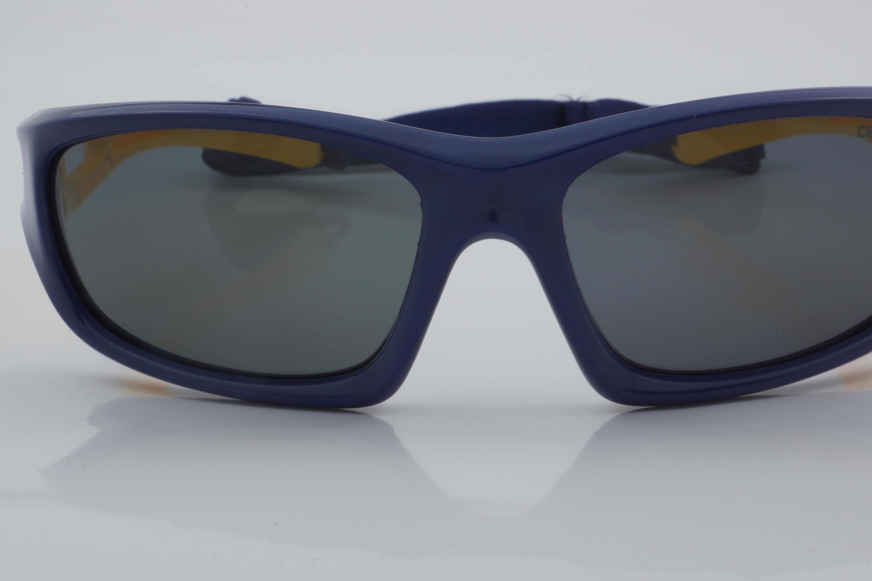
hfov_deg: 25.8
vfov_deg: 17.4
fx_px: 1903
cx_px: 492
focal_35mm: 79
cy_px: 265
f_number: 32
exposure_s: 1/4
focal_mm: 45
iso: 100
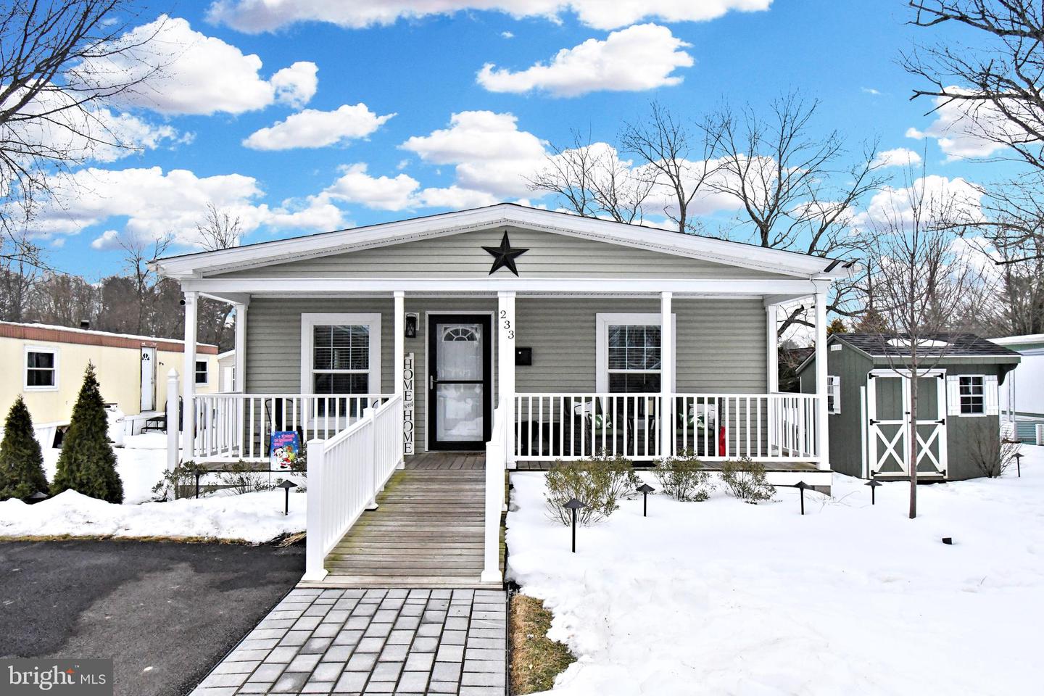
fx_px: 638
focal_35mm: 22
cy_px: 348
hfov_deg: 78.6
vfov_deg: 57.2
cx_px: 522
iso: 4000
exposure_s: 1/6400
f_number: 8
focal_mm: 15
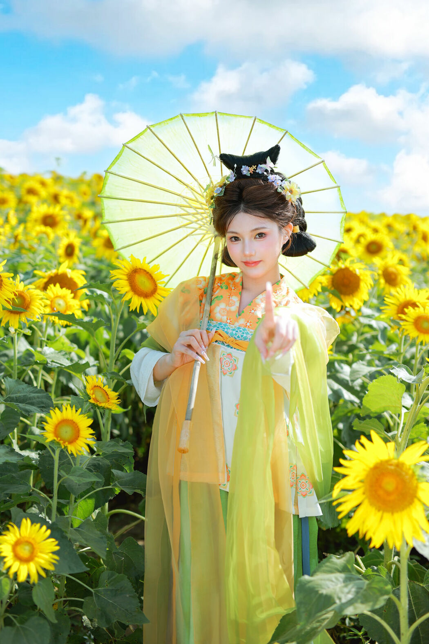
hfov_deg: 27.5
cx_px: 214
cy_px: 322
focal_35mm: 49
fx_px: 876
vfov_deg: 40.3
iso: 100
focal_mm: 50
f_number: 2
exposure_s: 1/2000
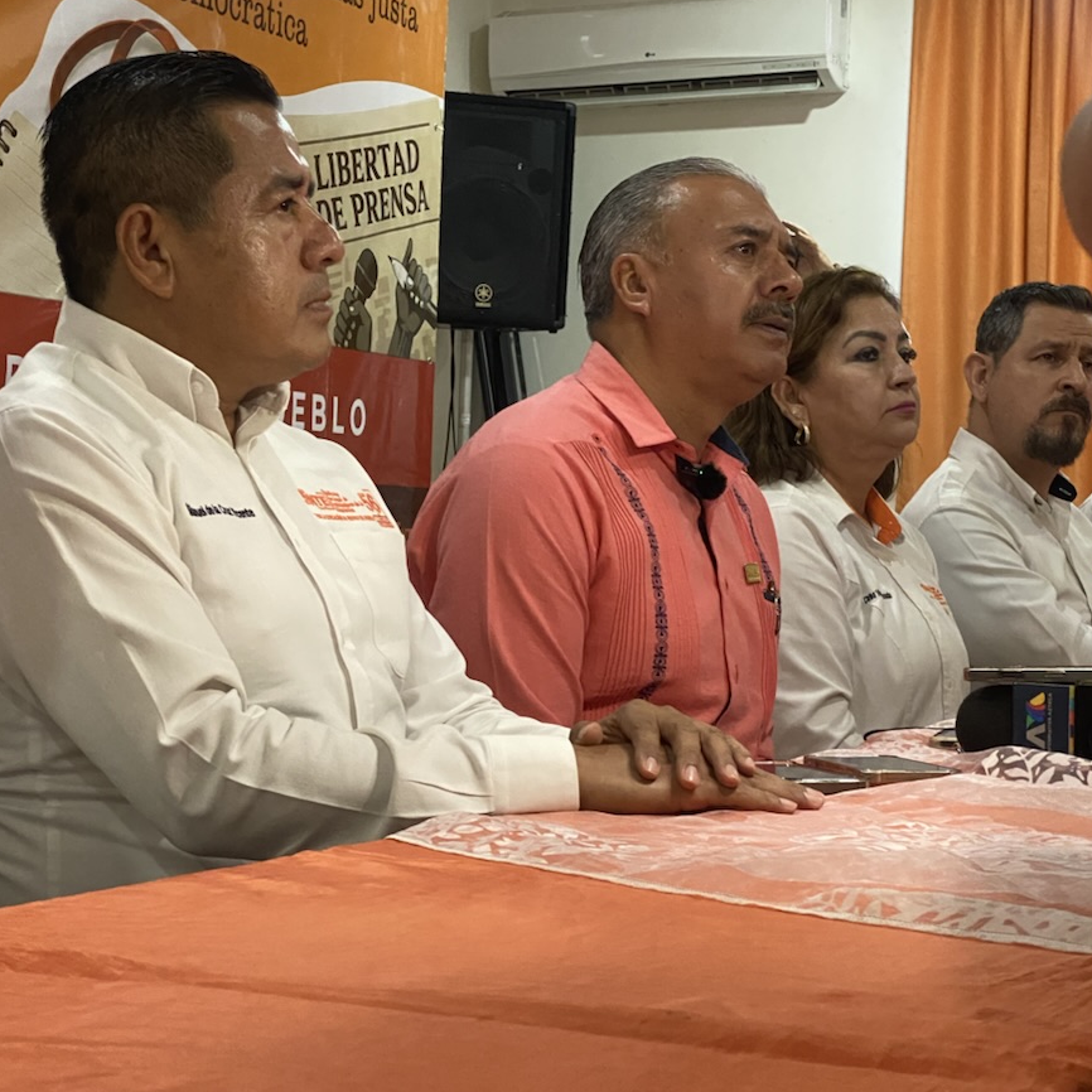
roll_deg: -1.8
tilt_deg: -0.5
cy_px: 551
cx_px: 530
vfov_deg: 25.0
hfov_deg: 25.0
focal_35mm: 69
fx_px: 2463
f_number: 2
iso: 500
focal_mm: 6
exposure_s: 1/60
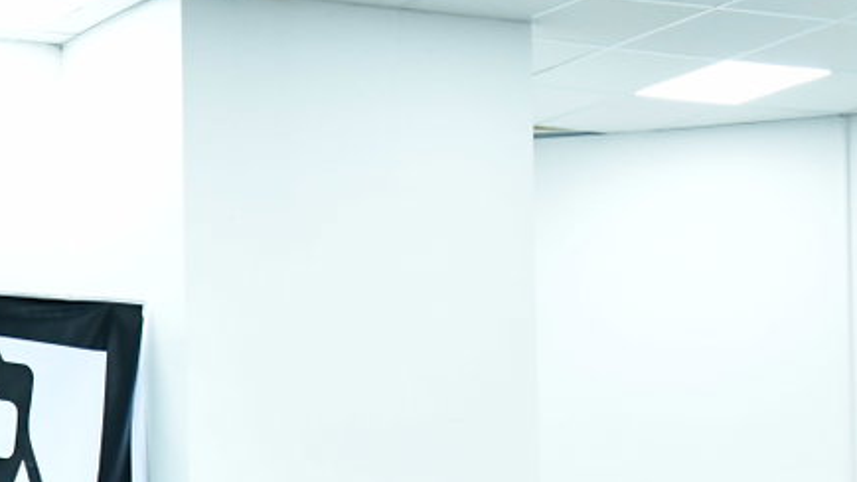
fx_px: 3067
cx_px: -492
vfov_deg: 8.8
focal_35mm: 135
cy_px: 671
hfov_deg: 14.6
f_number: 5.6
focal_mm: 40
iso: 4000
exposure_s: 1/200
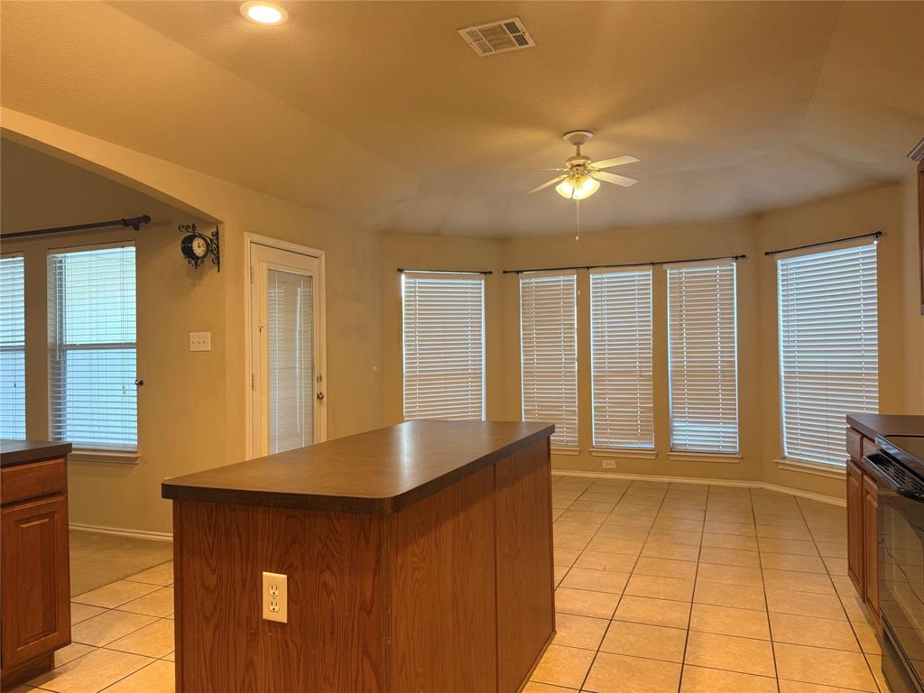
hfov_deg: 71.6
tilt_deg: +1.5
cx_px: 462
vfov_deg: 56.8
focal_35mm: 24
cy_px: 346
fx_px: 641
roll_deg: +0.5
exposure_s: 1/60
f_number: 1.78
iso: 125
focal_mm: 6.76
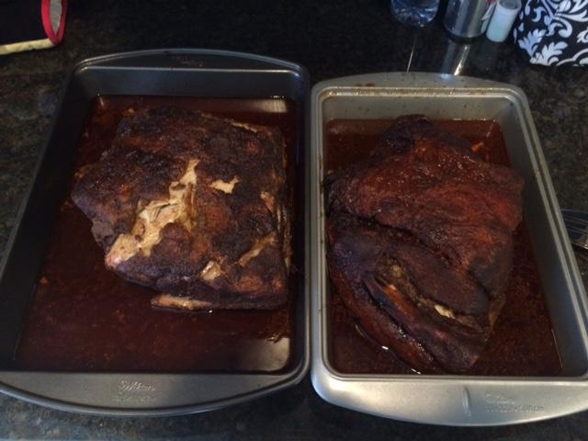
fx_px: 493
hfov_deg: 61.7
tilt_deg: -59.3
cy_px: 220
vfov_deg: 48.2
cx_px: 294
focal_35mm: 29
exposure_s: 1/15
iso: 320
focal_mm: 4.15
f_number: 2.2
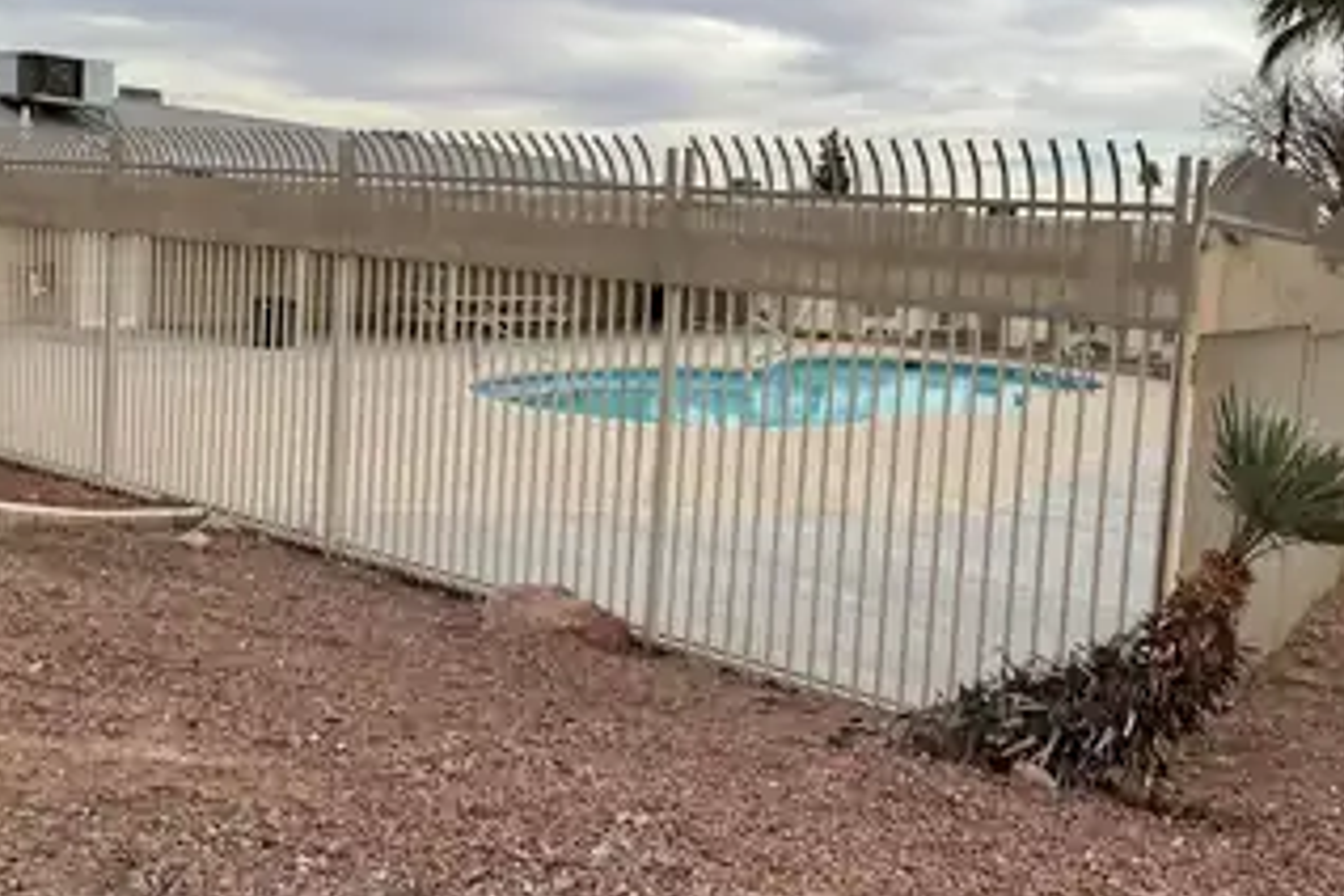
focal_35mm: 34
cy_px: 321
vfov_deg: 38.6
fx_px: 1269
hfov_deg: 55.5
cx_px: 795
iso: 50
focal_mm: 5.7
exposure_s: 1/3968
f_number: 1.5
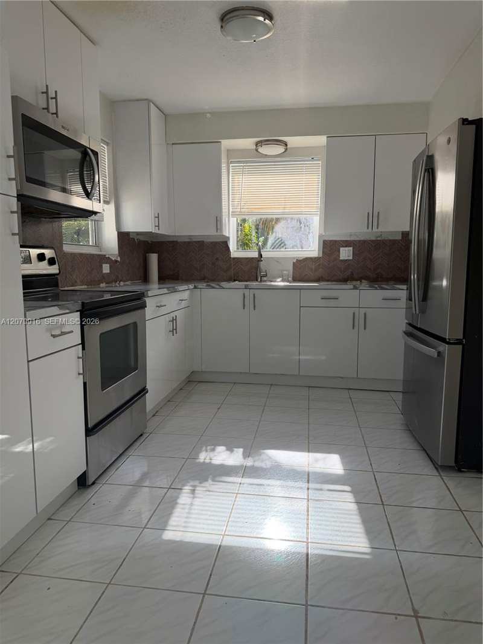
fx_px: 446
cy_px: 322
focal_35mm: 24
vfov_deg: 71.6
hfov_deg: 56.8
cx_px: 242
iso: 100
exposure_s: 1/304
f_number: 1.78
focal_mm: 6.76
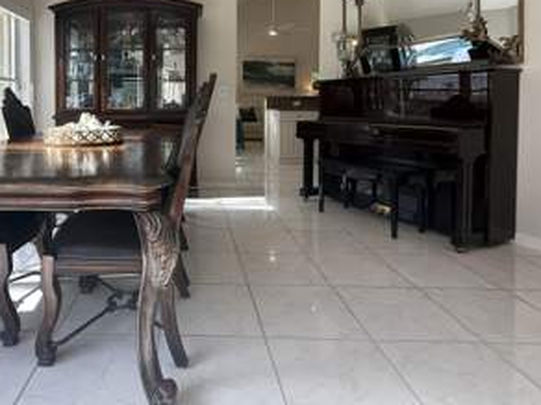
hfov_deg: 70.7
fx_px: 359
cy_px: 101
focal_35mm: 23
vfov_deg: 56.0
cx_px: 161
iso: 50
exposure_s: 1/120
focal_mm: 2.22
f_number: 2.2
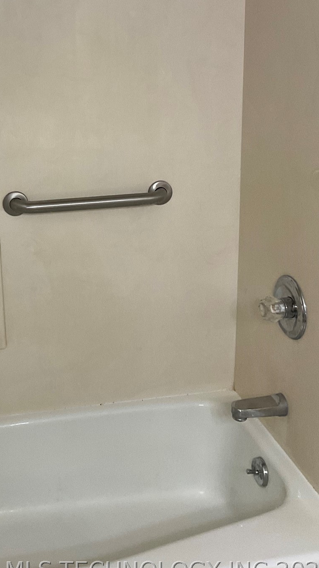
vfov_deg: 44.7
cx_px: 36
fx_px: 677
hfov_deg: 25.7
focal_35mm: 45
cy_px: 184
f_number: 1.8
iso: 64
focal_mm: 3
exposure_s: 1/60
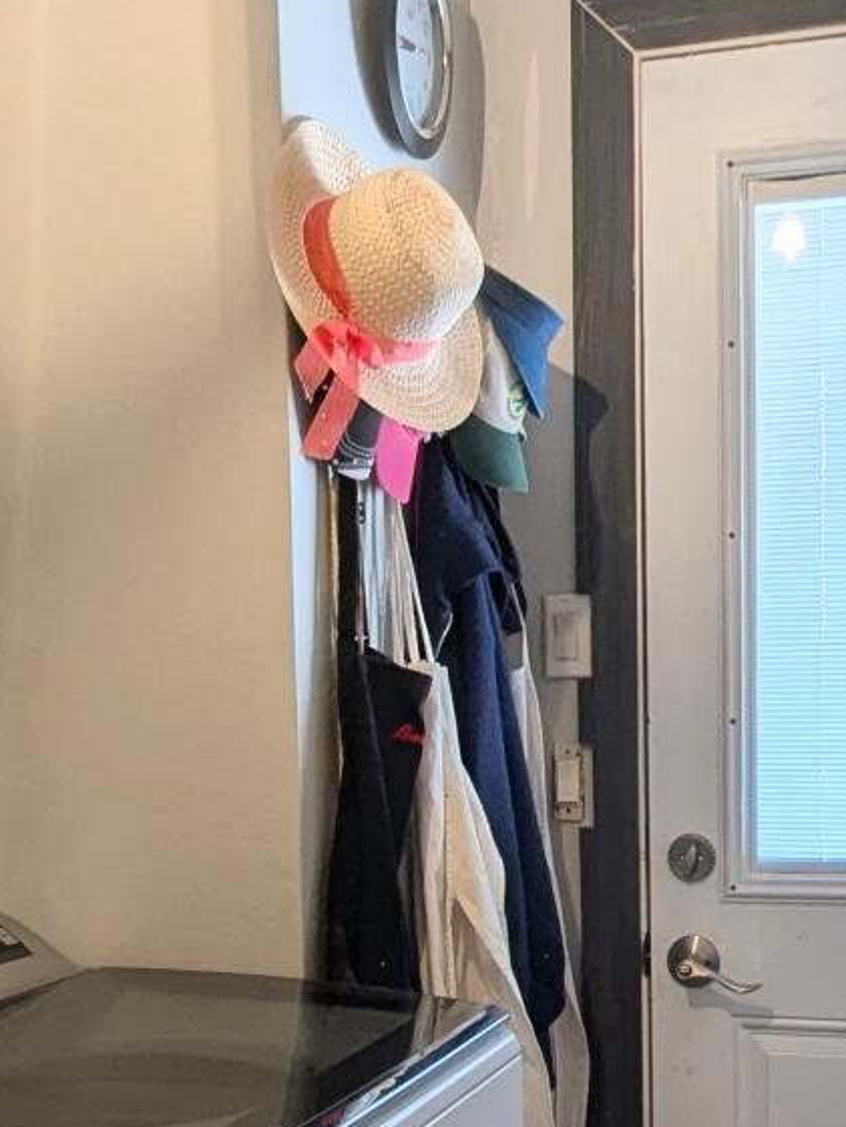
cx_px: 438
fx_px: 1857
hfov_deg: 25.7
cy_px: 898
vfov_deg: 32.9
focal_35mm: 57
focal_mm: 2.35
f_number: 2.2
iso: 55
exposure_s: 1/40
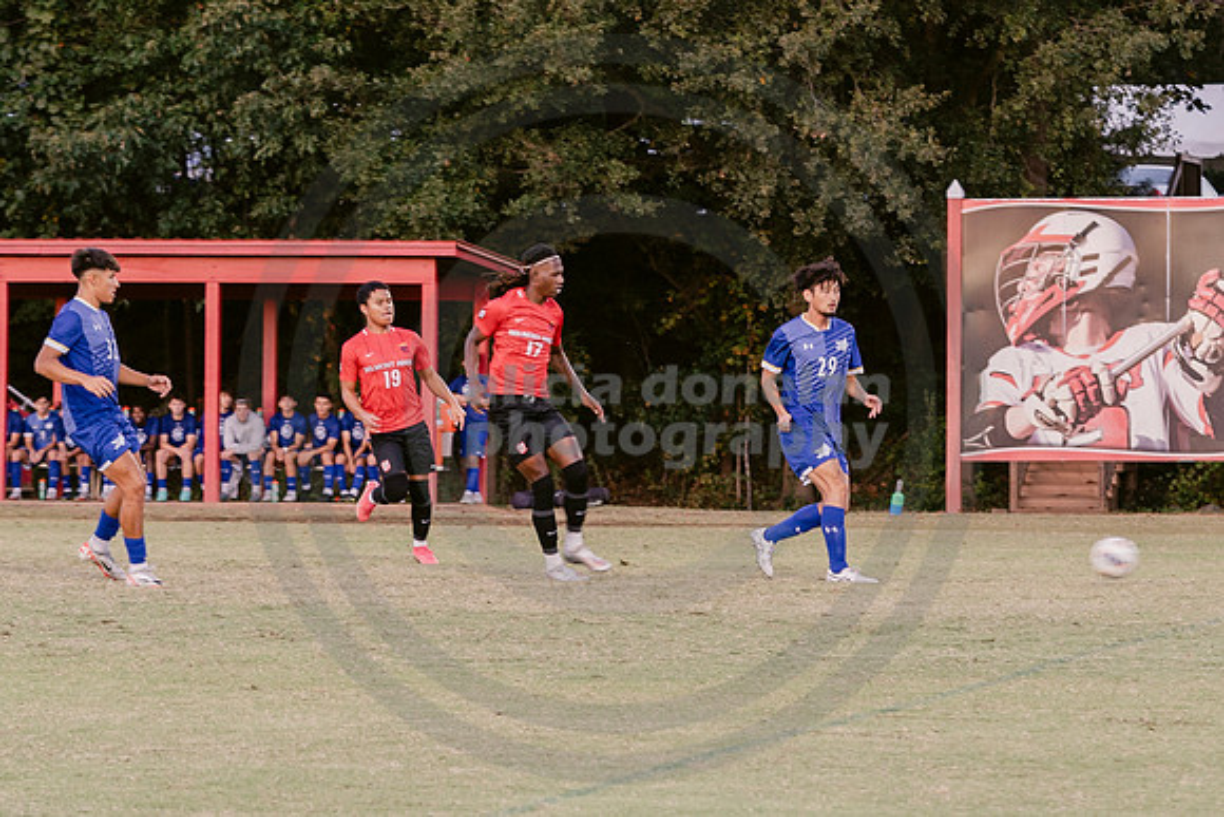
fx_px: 6850
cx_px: 693
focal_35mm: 201
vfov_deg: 6.8
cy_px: 551
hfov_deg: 10.2
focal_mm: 90
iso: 640
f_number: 4
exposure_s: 1/200
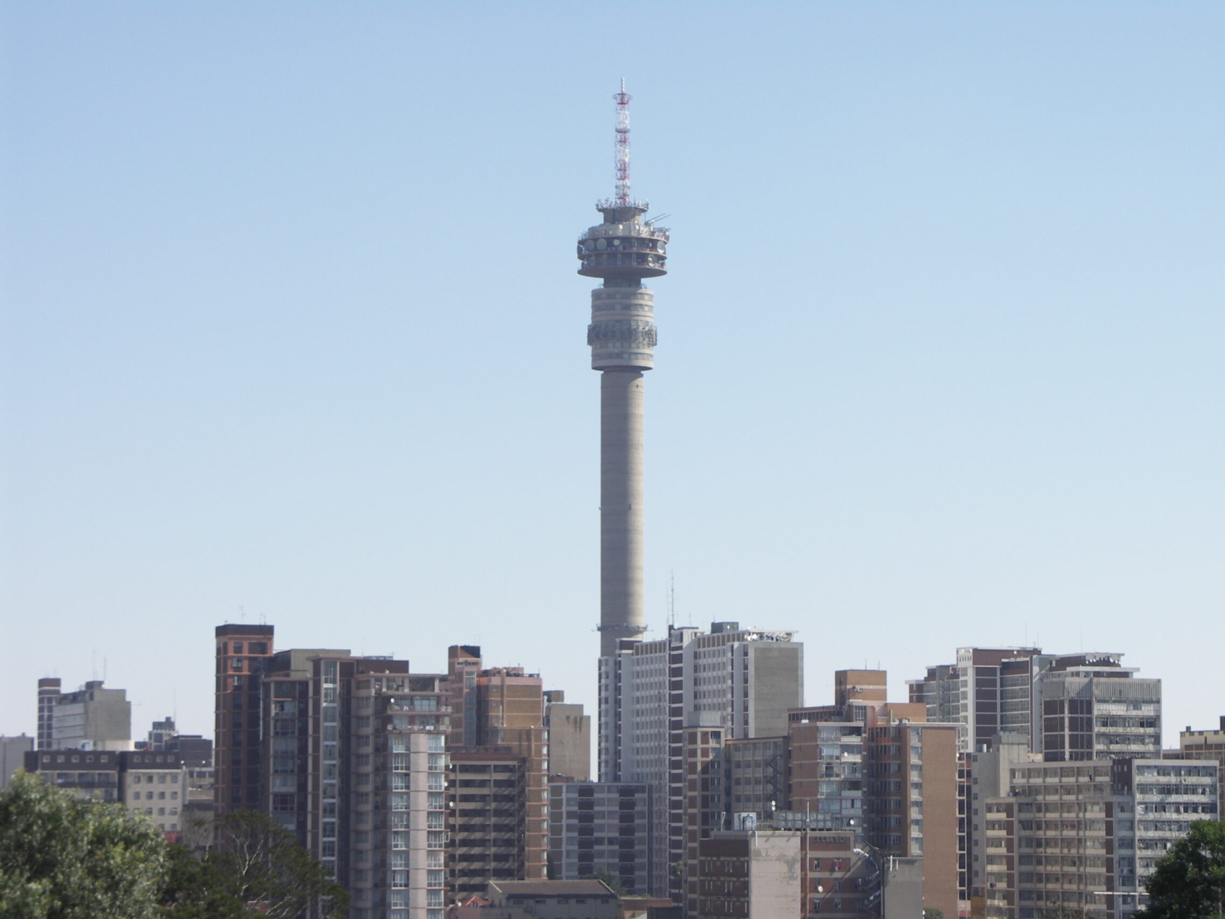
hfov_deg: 16.7
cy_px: 509
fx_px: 4175
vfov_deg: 12.6
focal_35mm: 118
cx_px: 685
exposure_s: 1/400
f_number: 5
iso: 50
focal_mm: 27.1
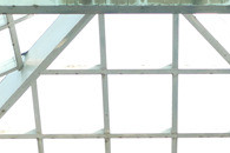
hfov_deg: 12.7
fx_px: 1022
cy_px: 425
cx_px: 202
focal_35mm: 160
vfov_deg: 7.7
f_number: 2.5
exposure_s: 1/250
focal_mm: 15
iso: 200
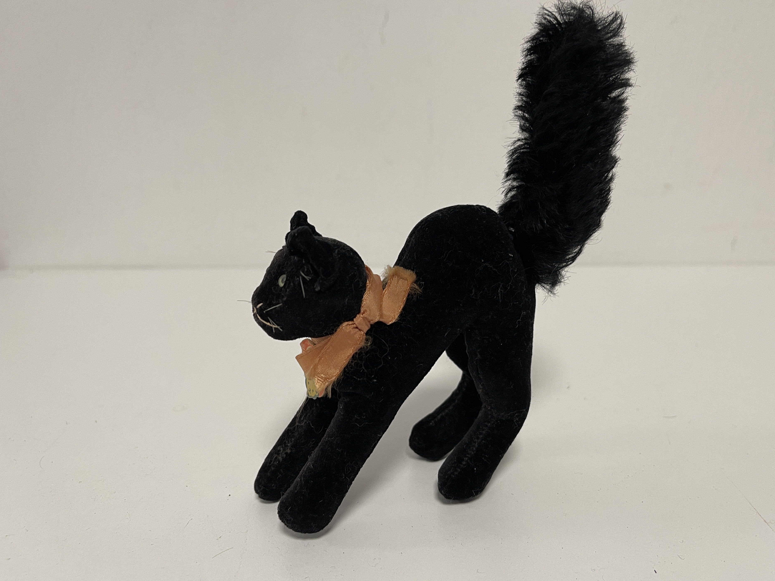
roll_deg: +0.4
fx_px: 605
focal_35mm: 27
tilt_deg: -17.7
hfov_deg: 65.2
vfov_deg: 51.3
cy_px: 273
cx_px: 417
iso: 64
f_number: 1.6
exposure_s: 1/50
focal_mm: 5.1
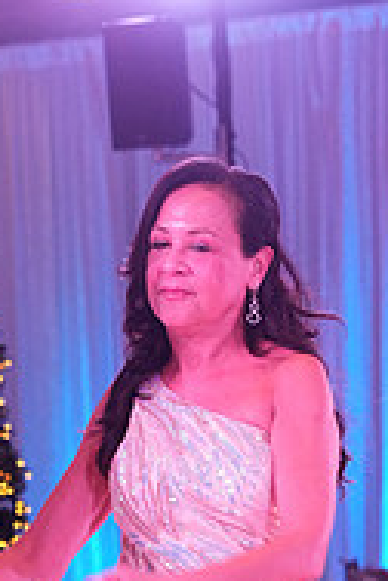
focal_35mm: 239
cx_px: 32
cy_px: 732
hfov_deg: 5.7
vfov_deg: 8.5
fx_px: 3864
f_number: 5.6
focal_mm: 78
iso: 2500
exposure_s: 1/200
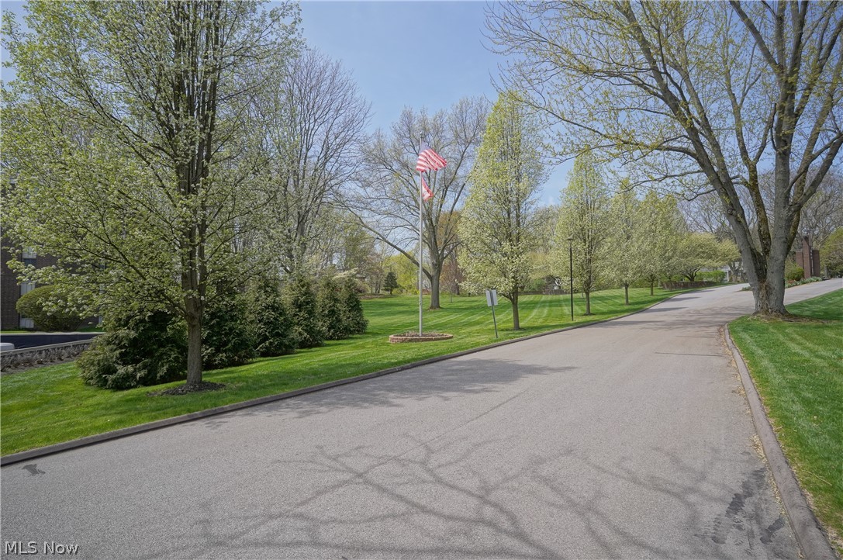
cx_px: 422
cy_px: 280
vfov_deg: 67.2
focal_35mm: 18
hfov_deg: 90.1
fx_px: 421
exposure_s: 1/250
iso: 320
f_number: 8
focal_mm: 18
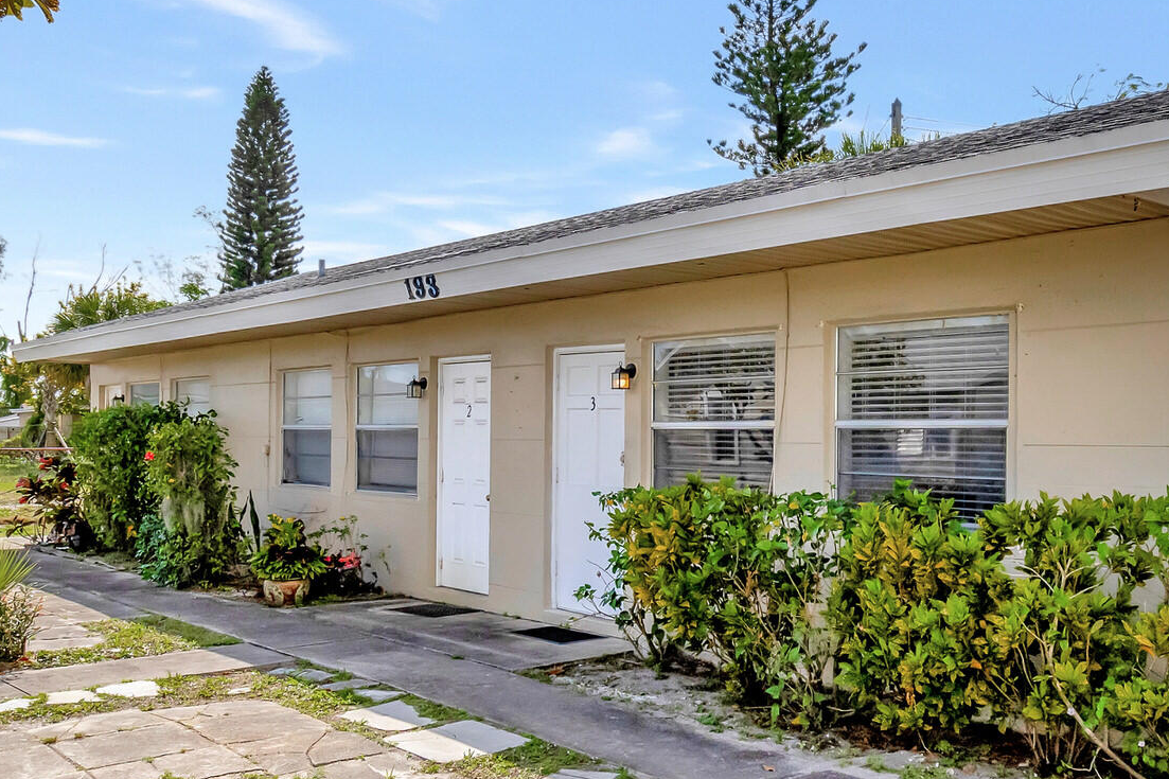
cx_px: 762
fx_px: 1104
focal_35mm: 34
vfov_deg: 38.8
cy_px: 435
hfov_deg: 54.9
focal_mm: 10
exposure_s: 1/2500
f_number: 8
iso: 500
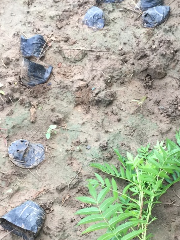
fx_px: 451
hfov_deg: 22.5
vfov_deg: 28.5
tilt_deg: -58.7
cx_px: 124
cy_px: 223
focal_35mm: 65
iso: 40
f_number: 2.2
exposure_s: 1/33
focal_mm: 4.15
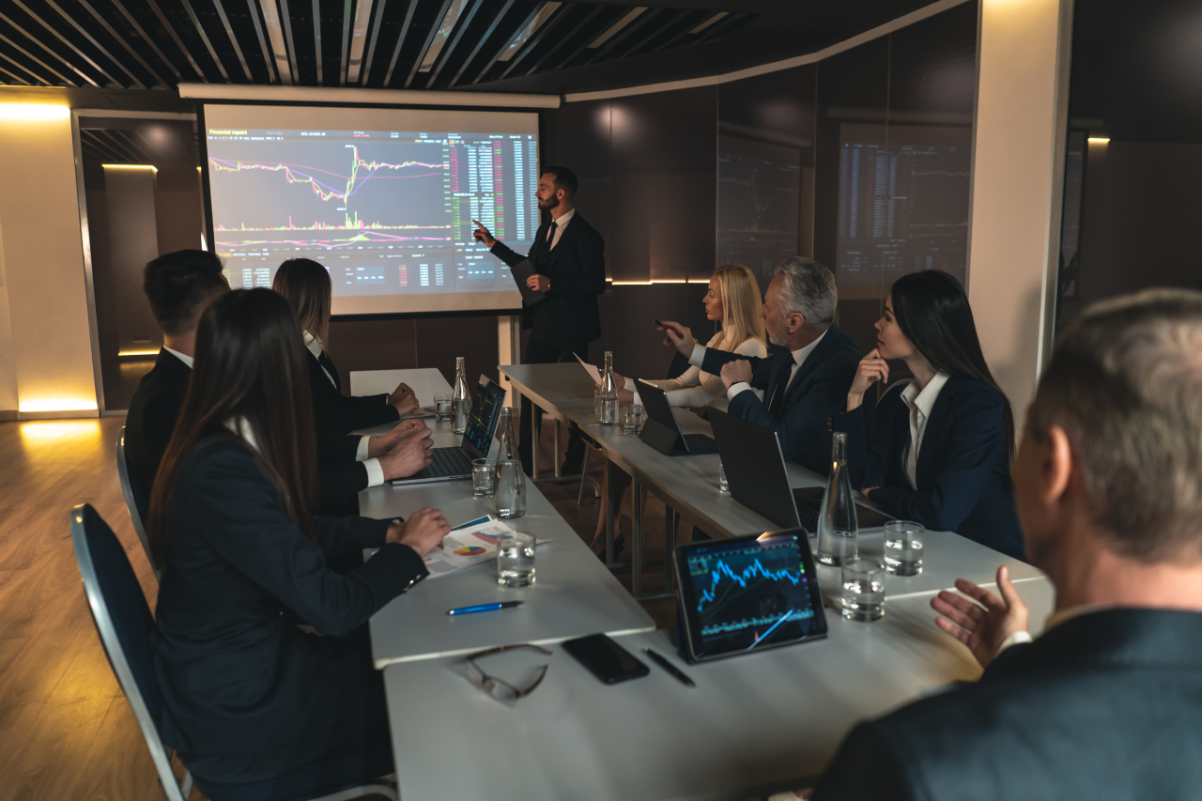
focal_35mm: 28
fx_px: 935
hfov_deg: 65.5
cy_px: 400
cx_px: 601
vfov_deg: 46.4
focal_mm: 28
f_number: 2.8
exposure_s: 1/100
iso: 1600
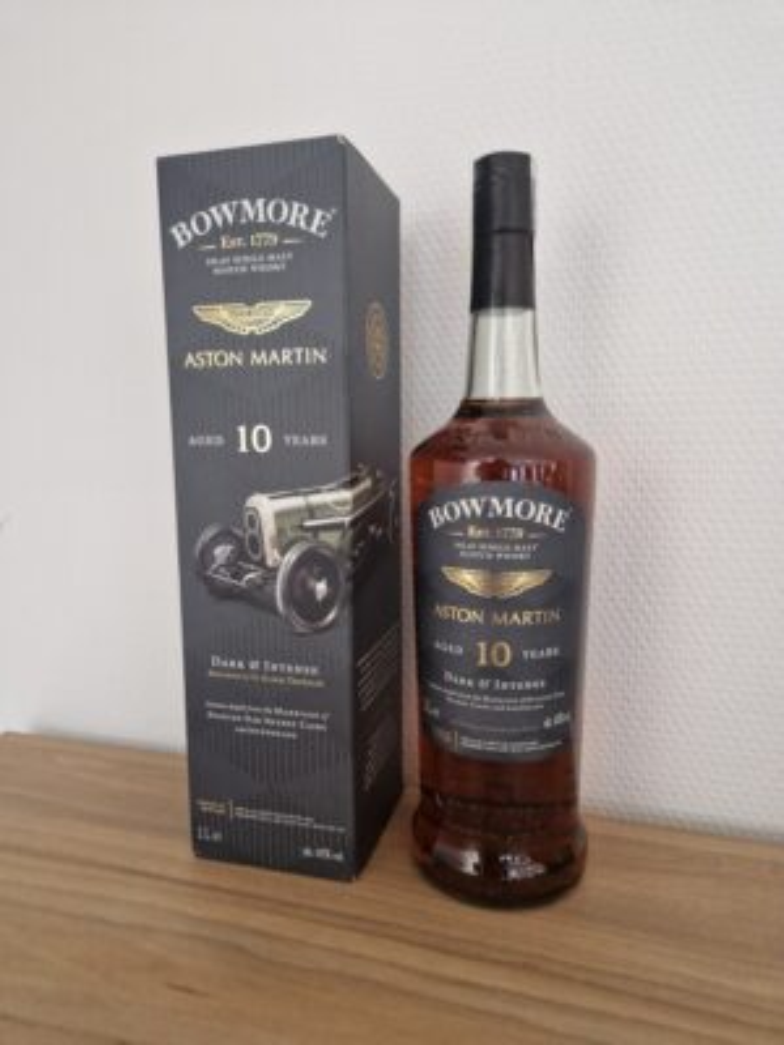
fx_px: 695
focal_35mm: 23
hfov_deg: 58.9
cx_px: 392
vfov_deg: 73.9
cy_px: 522
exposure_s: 1/100
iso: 1000
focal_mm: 5.4
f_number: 1.8
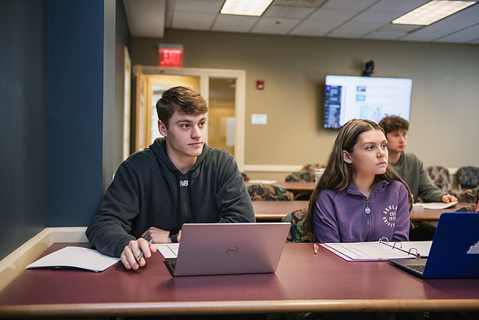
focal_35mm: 40
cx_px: 240
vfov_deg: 33.4
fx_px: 532
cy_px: 160
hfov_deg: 48.4
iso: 1250
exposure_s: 1/200
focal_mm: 40
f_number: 2.8
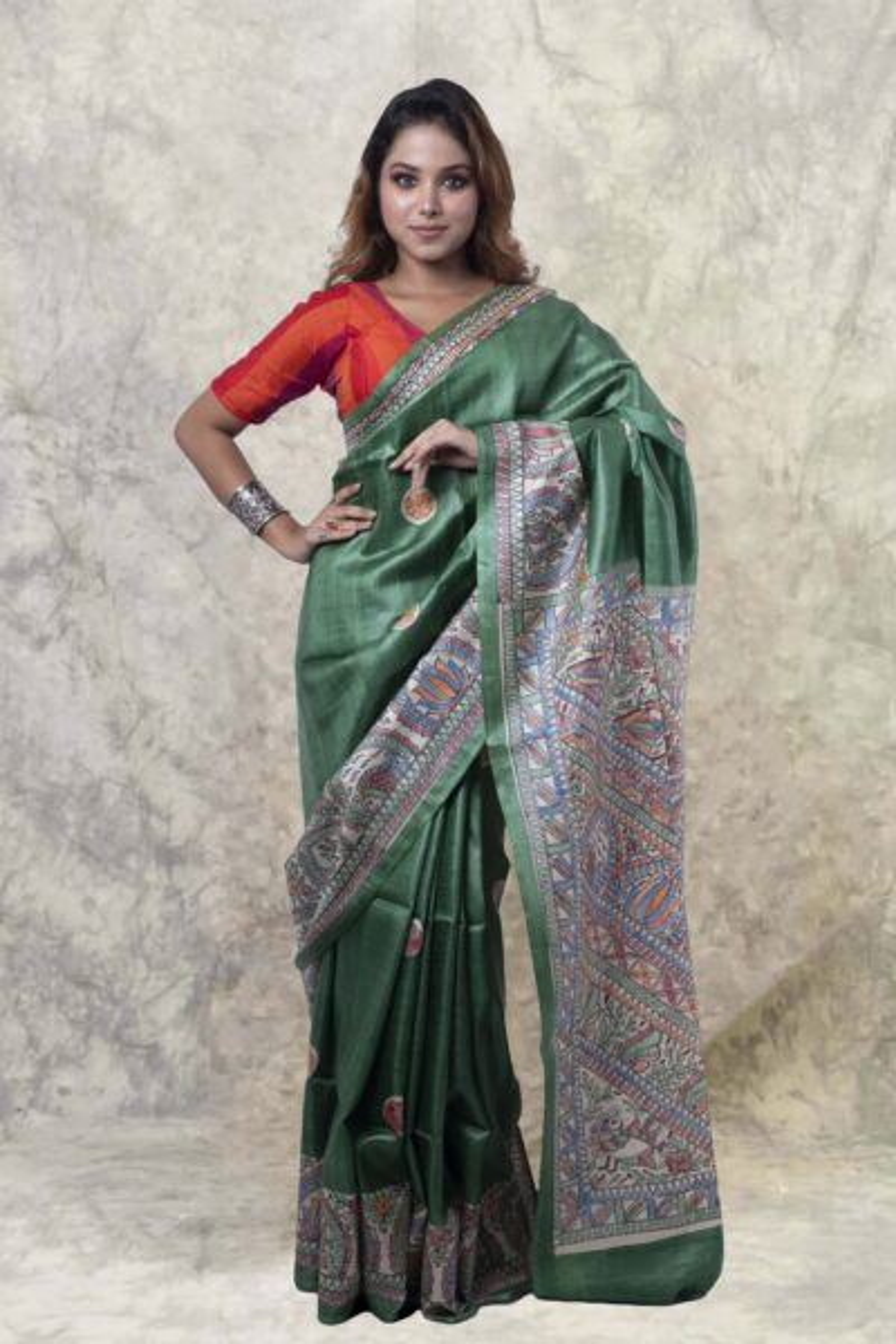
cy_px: 672
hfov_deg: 27.0
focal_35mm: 50
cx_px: 448
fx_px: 1867
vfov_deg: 39.6
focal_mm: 50
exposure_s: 1/200
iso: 100
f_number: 10
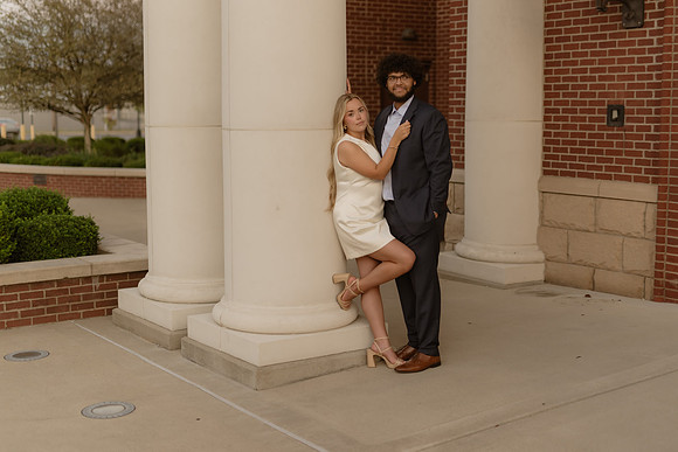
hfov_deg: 37.0
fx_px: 1014
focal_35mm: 54
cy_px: 226
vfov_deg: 25.1
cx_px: 337
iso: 250
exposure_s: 1/250
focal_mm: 50
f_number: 1.4
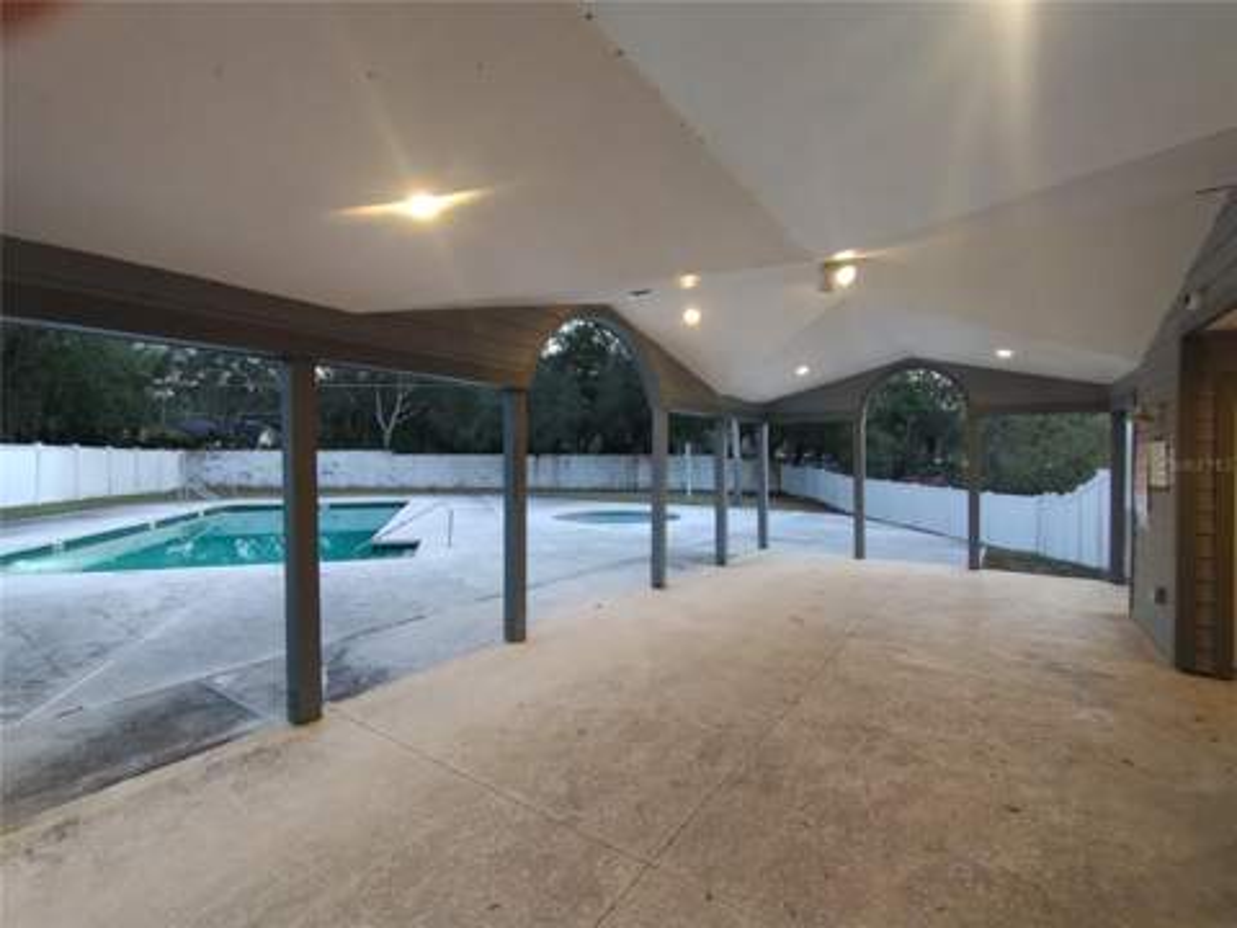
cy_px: 464
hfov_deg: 94.5
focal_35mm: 16
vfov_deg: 78.1
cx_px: 618
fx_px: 572
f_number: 2.2
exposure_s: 1/30
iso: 284
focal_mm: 1.66
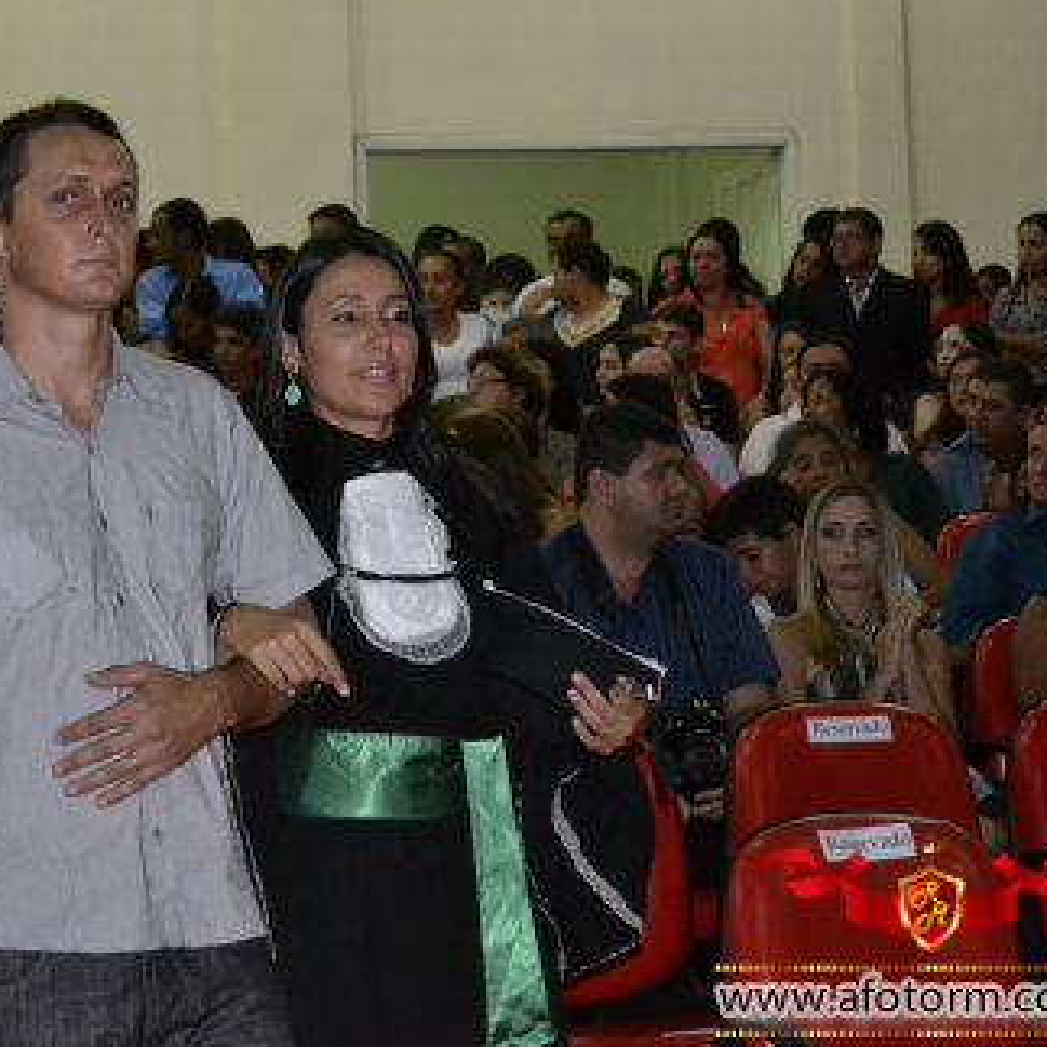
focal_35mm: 109
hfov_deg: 16.0
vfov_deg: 16.0
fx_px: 3718
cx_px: 376
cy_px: 527
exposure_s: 1/60
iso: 3200
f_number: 5.6
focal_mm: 55
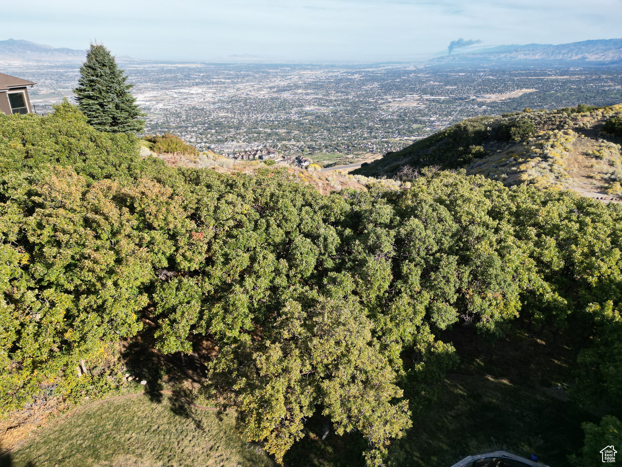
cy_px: 234
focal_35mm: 24
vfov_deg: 56.8
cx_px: 311
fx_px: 431
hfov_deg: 71.6
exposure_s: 1/2000
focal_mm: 6.72
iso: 120
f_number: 1.7
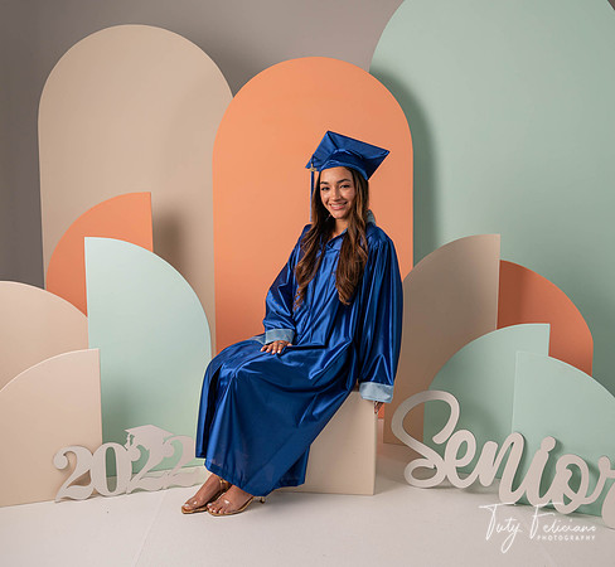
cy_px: 274
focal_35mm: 36
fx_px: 702
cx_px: 329
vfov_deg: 44.0
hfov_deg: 47.3
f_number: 5.6
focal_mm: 28
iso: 200
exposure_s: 1/125
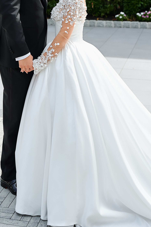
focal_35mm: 69
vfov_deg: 28.5
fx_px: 434
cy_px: 38
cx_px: 50
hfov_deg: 19.7
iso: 400
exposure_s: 1/1600
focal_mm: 40
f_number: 3.2
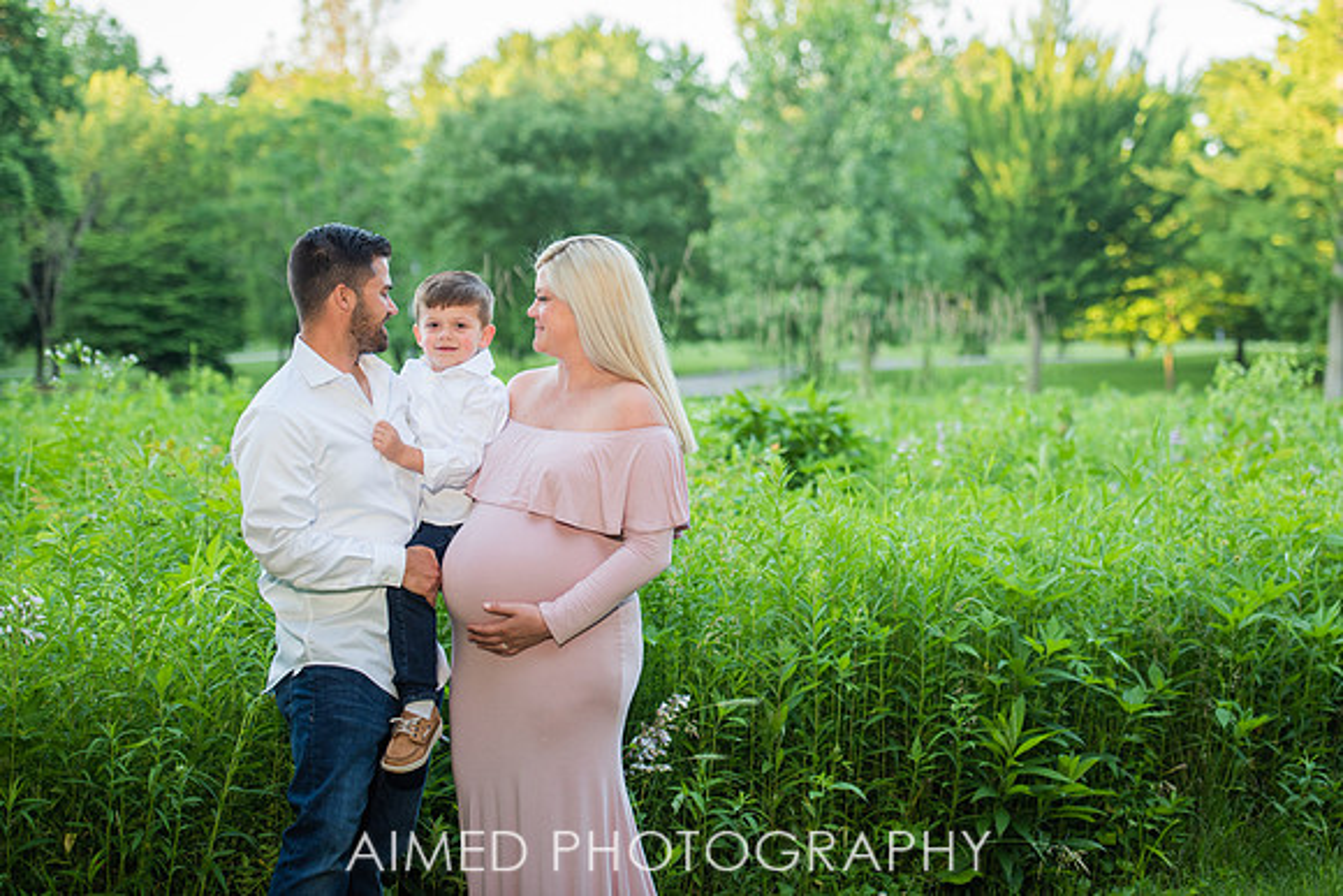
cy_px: 406
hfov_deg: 26.4
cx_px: 735
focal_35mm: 77
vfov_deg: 17.8
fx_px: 2859
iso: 320
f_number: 3.2
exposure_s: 1/250
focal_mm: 70
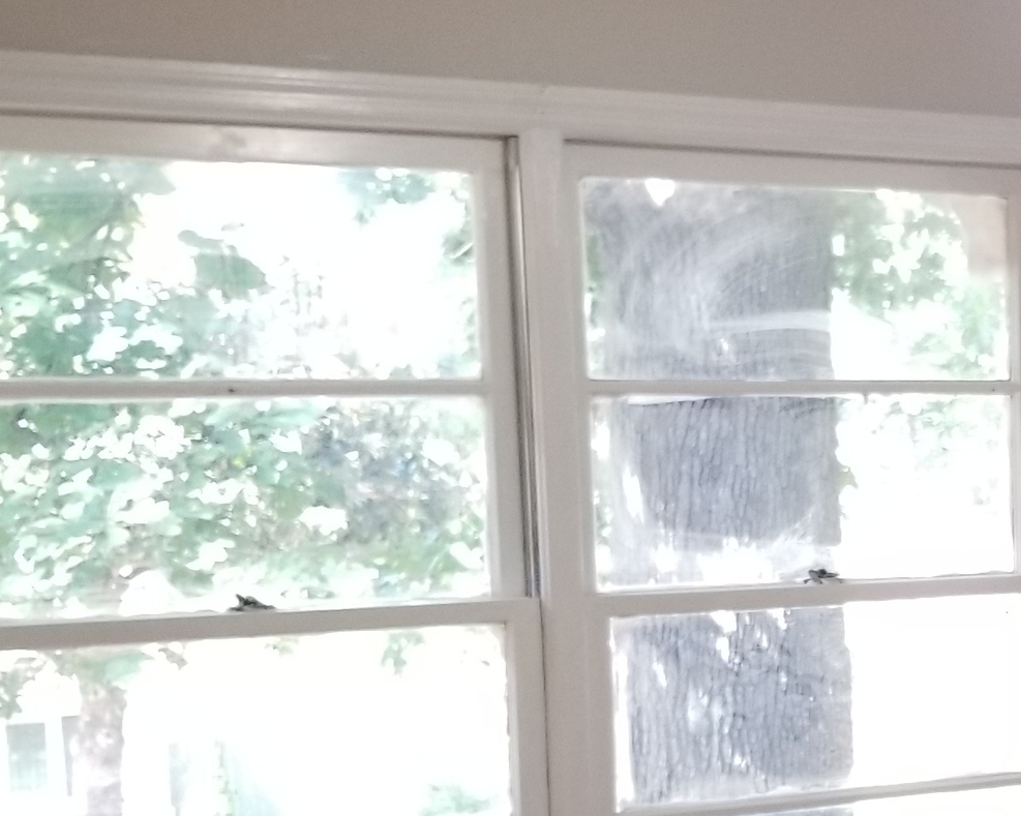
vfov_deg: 19.1
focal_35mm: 79
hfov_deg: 22.6
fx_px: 2386
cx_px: 1153
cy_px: 697
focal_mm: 4.3
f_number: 1.7
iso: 125
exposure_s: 1/60
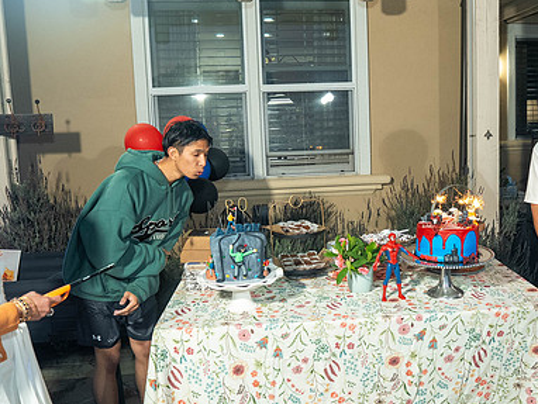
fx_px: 544
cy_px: 202
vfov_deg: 40.7
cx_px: 341
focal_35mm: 35
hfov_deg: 52.0
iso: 640
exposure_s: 1/160
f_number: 3.5
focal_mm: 24
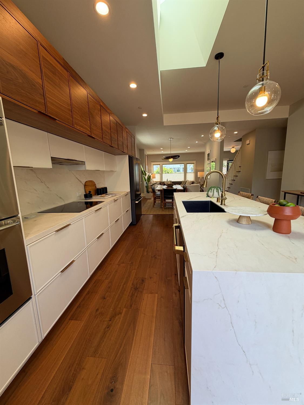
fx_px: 164
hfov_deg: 85.7
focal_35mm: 14
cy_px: 202
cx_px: 152
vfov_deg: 102.0
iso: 64
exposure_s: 1/120
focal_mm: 2.22
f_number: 2.2
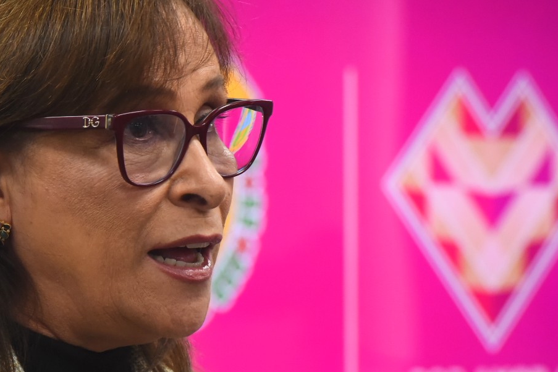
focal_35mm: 305
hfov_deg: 6.7
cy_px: 244
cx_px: 124
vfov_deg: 4.5
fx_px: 4727
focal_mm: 170
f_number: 6.3
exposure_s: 1/125
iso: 2500
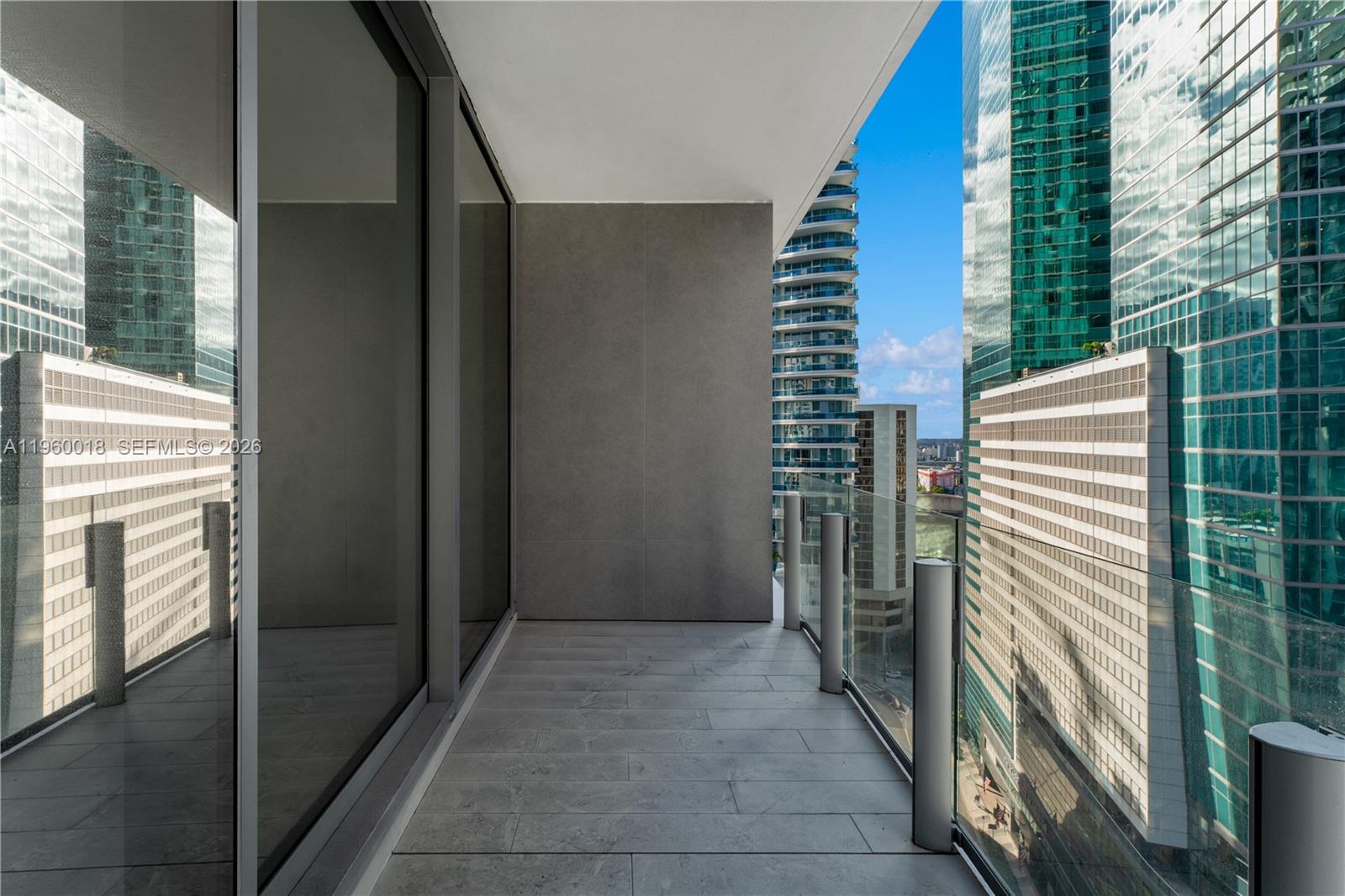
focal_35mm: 14
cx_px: 672
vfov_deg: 81.2
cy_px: 448
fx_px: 523
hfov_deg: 104.3
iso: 320
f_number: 11
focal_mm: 14
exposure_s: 1/60
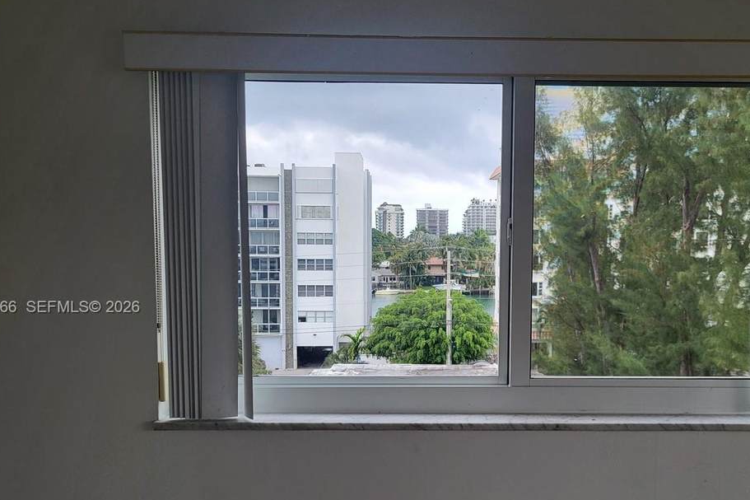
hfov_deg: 50.3
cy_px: 308
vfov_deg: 34.9
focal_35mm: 38
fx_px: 791
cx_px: 462
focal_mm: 5.4
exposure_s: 1/189
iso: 40
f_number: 1.8
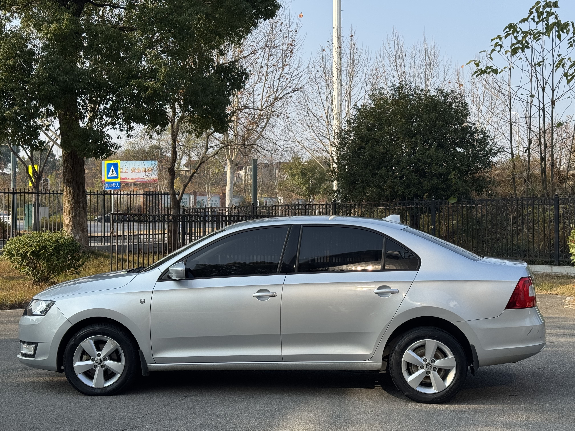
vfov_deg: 30.3
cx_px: 288
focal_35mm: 48
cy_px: 216
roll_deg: +0.0
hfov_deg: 39.7
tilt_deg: +1.2
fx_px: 797
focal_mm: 6.76
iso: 64
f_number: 1.78
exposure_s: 1/2415
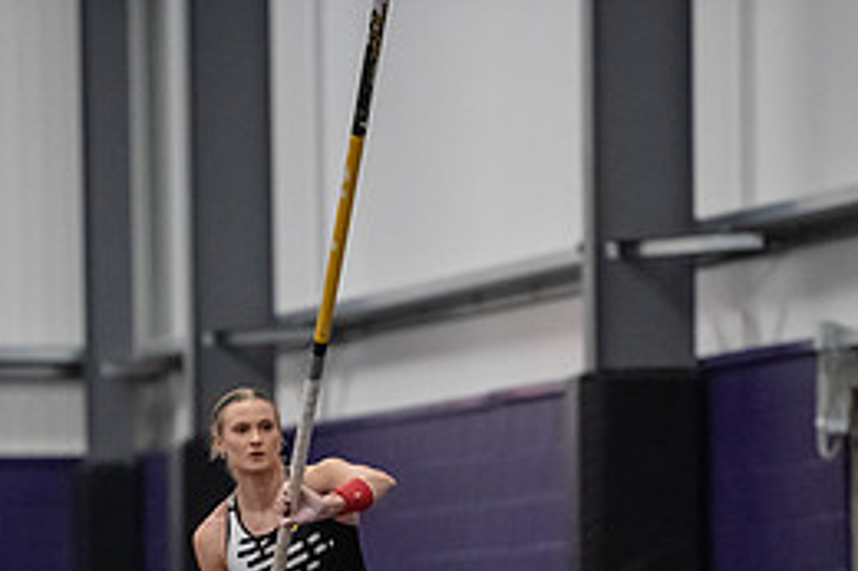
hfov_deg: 4.7
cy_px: 625
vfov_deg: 3.2
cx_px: 356
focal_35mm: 435
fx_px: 10361
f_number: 2.8
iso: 6400
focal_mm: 195
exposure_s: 1/800
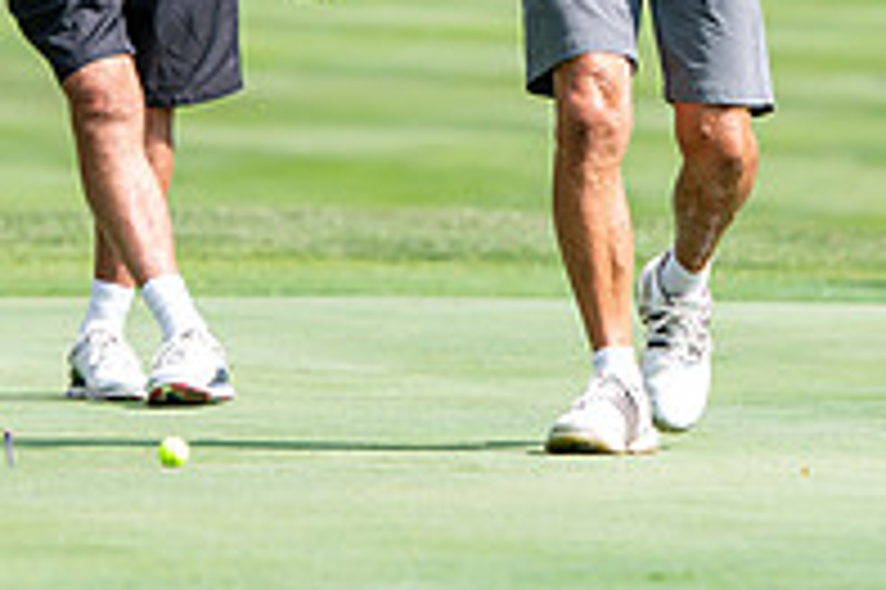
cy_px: -56
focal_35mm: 457
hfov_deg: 4.5
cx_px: 571
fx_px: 11238
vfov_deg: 3.0
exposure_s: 1/1000
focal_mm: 155
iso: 250
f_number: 4
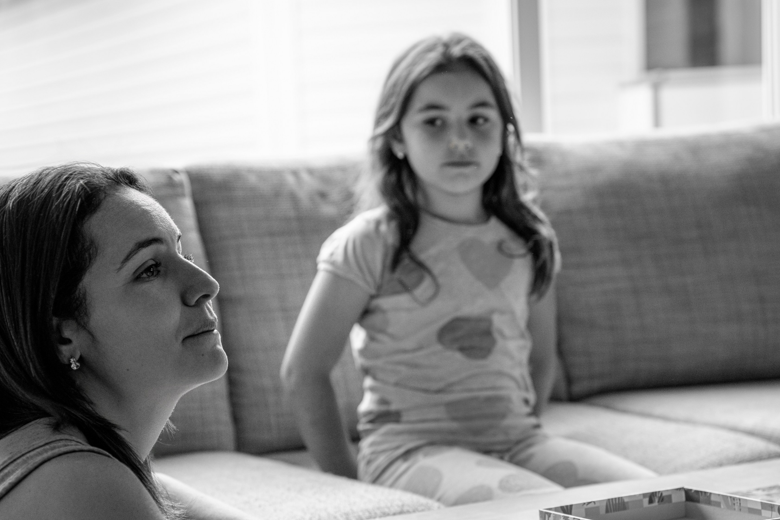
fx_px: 1842
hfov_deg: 23.9
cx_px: 344
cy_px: 287
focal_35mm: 85
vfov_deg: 16.1
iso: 640
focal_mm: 70
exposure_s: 1/100
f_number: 4
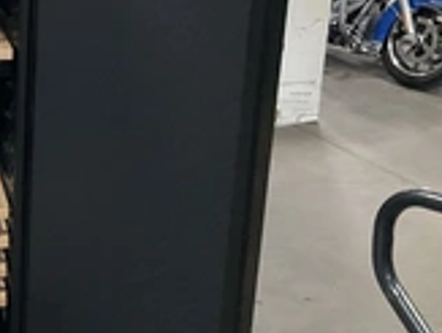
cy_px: 68
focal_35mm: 71
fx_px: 909
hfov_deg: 25.1
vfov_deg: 20.6
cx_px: -62
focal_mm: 3
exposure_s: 1/40
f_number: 1.8
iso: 320
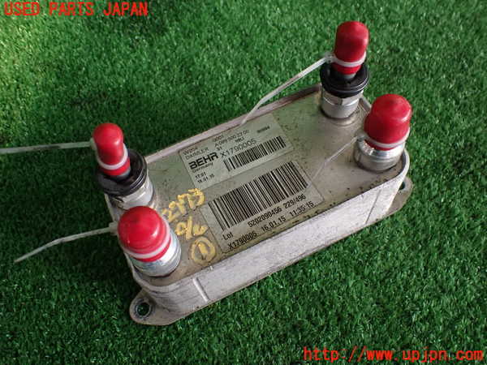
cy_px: 182
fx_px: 422
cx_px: 244
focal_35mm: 30
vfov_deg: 46.8
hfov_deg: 60.0
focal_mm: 5.4
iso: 250
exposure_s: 1/125
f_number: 2.3
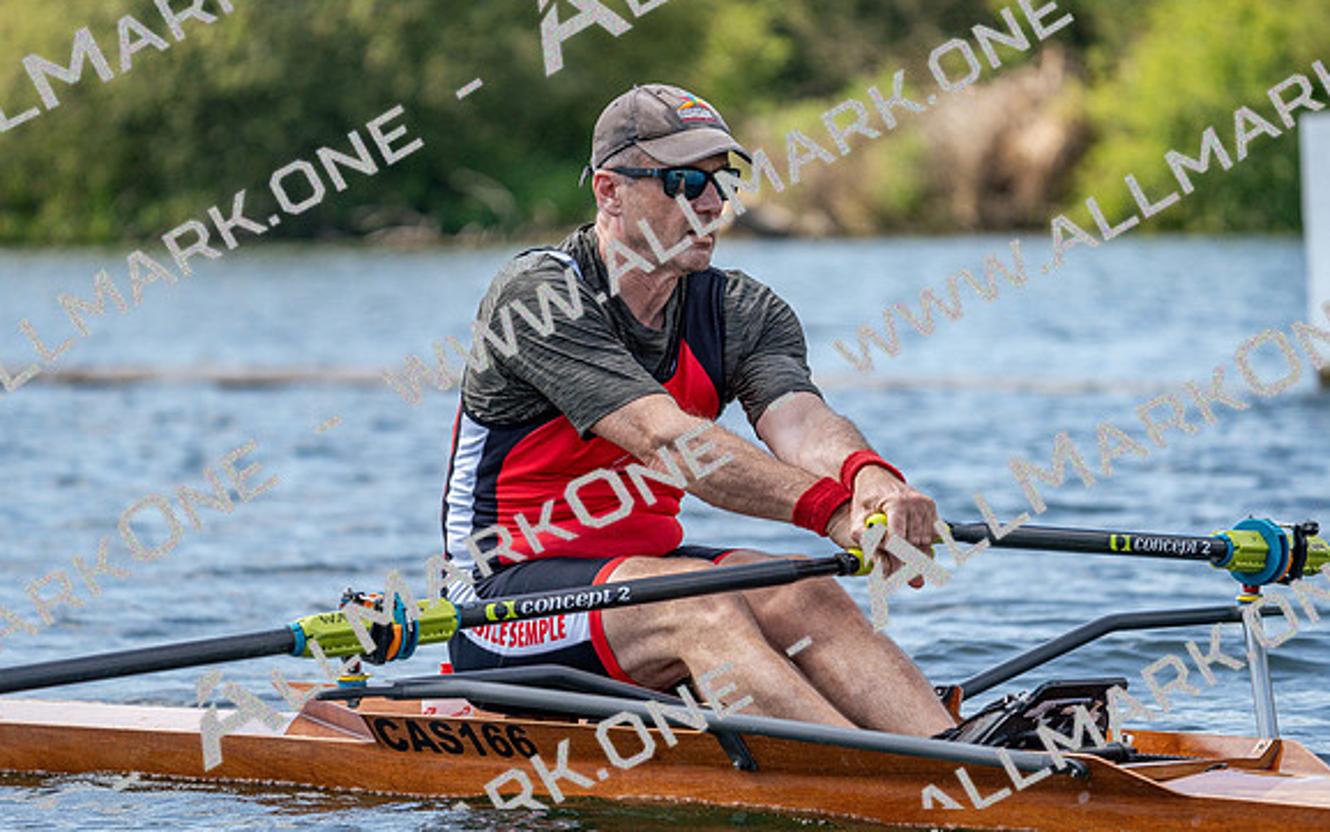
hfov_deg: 8.3
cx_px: 664
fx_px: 9209
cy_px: 414
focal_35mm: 254
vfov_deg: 5.2
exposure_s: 1/2000
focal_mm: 248
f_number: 5.6
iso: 500
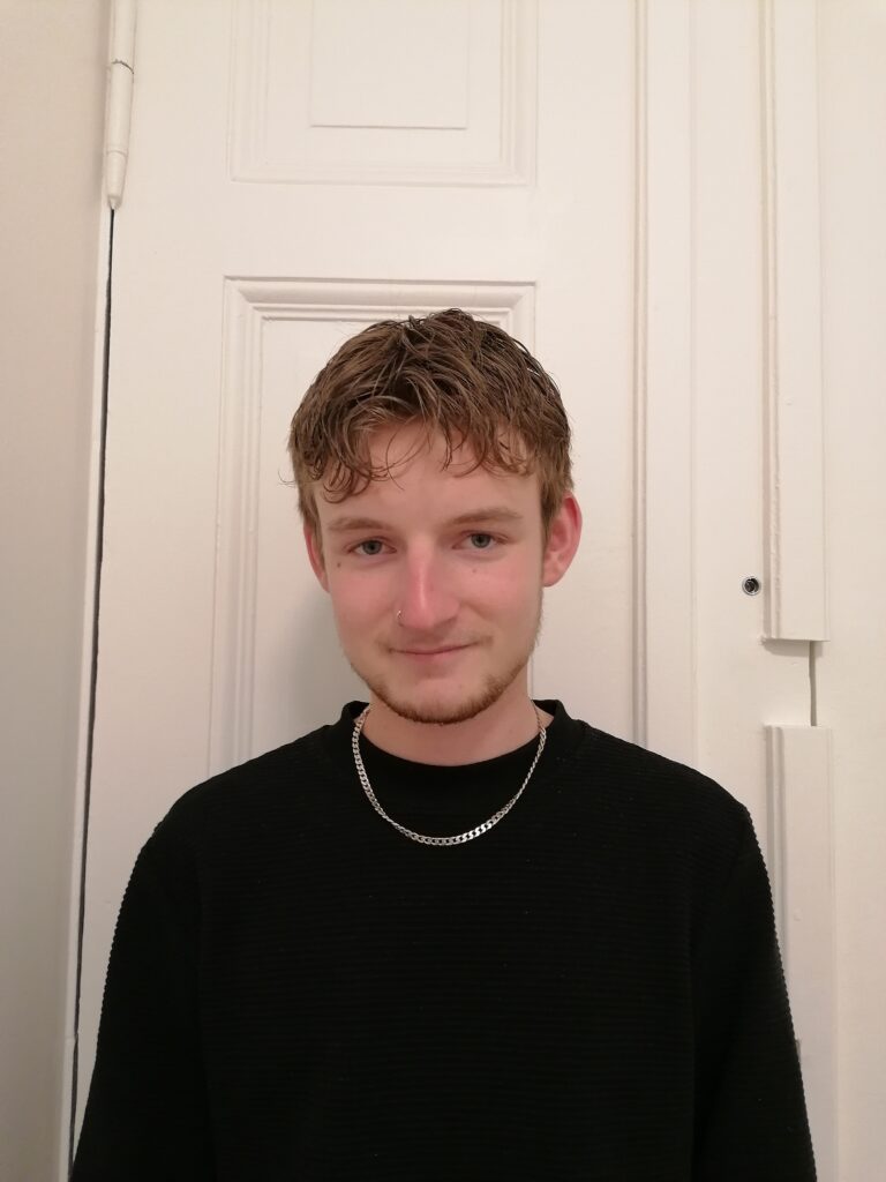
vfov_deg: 65.3
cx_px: 443
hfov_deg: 51.4
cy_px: 591
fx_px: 921
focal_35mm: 27
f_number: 1.8
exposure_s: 1/33.3
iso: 250
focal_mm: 4.75
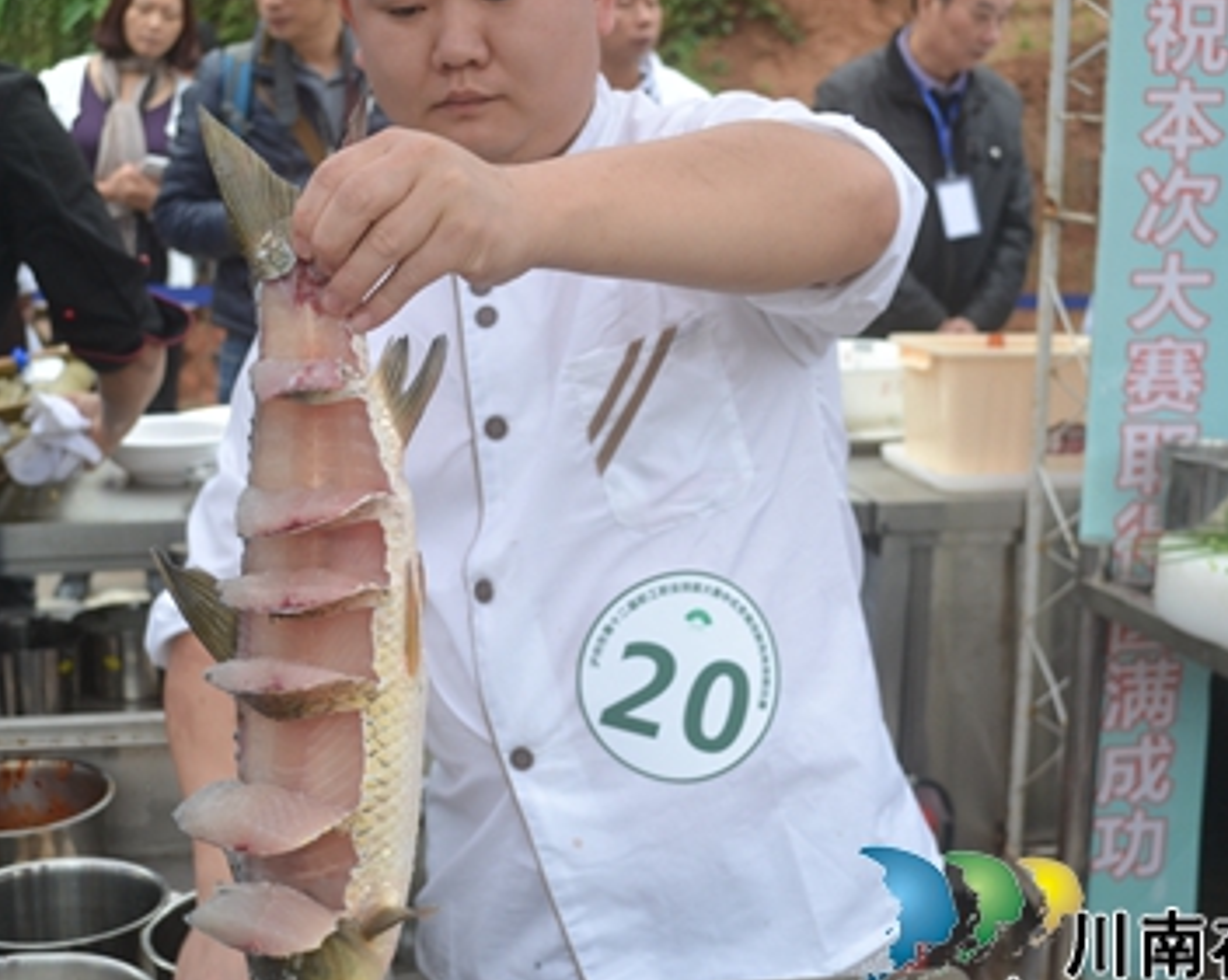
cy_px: 483
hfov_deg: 38.8
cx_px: 597
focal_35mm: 48
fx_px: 1743
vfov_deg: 31.4
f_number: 5.6
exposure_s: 1/125
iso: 400
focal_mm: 24
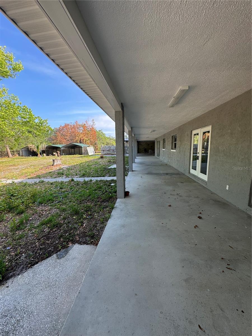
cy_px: 168
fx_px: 136
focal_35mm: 14
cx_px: 126
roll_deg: +1.8
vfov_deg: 102.1
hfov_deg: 85.7
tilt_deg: -9.2
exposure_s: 1/268
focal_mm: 2.22
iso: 40
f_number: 2.2
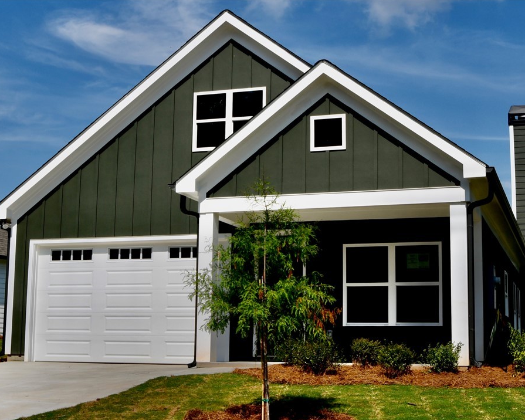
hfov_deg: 44.7
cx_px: 293
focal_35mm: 41
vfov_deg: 36.5
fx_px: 637
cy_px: 211
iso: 100
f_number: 10
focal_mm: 24
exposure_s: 1/400
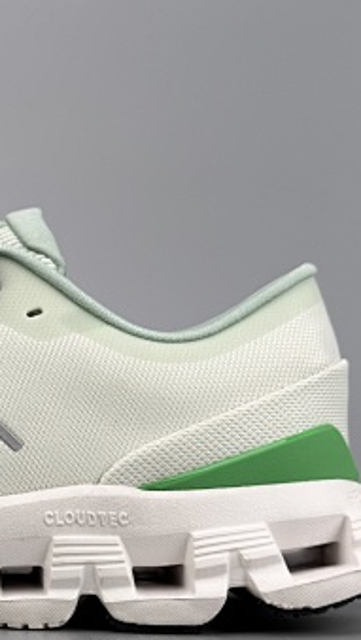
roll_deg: +0.4
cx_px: -98
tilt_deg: -1.1
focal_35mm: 90
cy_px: 434
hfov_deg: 13.0
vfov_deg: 23.5
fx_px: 1530
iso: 100
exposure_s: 1/915
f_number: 1.78
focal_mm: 6.76
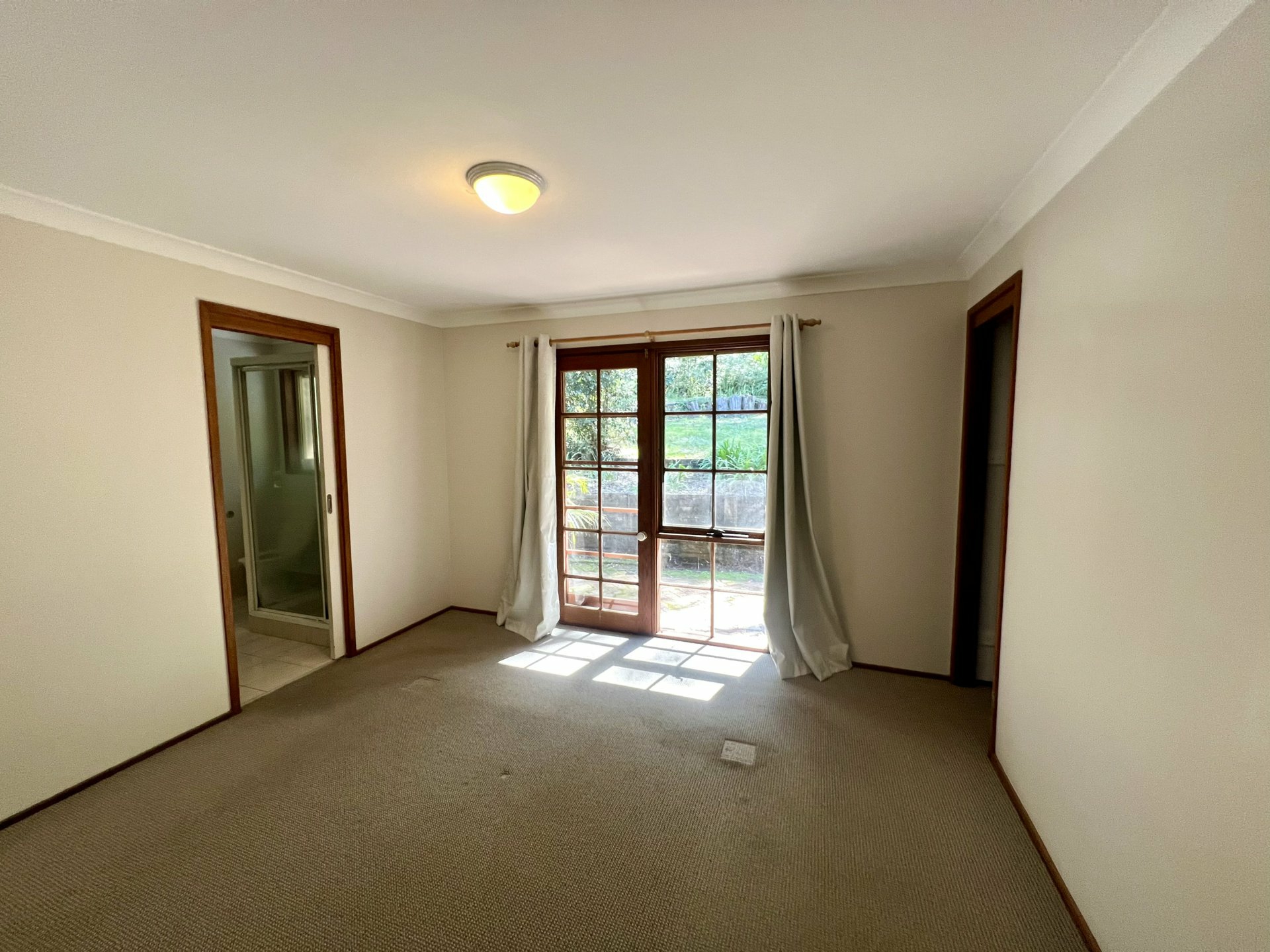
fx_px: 477
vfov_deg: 89.9
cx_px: 635
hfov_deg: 106.2
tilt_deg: -5.4
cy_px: 476
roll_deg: -0.4
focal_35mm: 13
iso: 200
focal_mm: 1.57
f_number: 1.8
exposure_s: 1/100
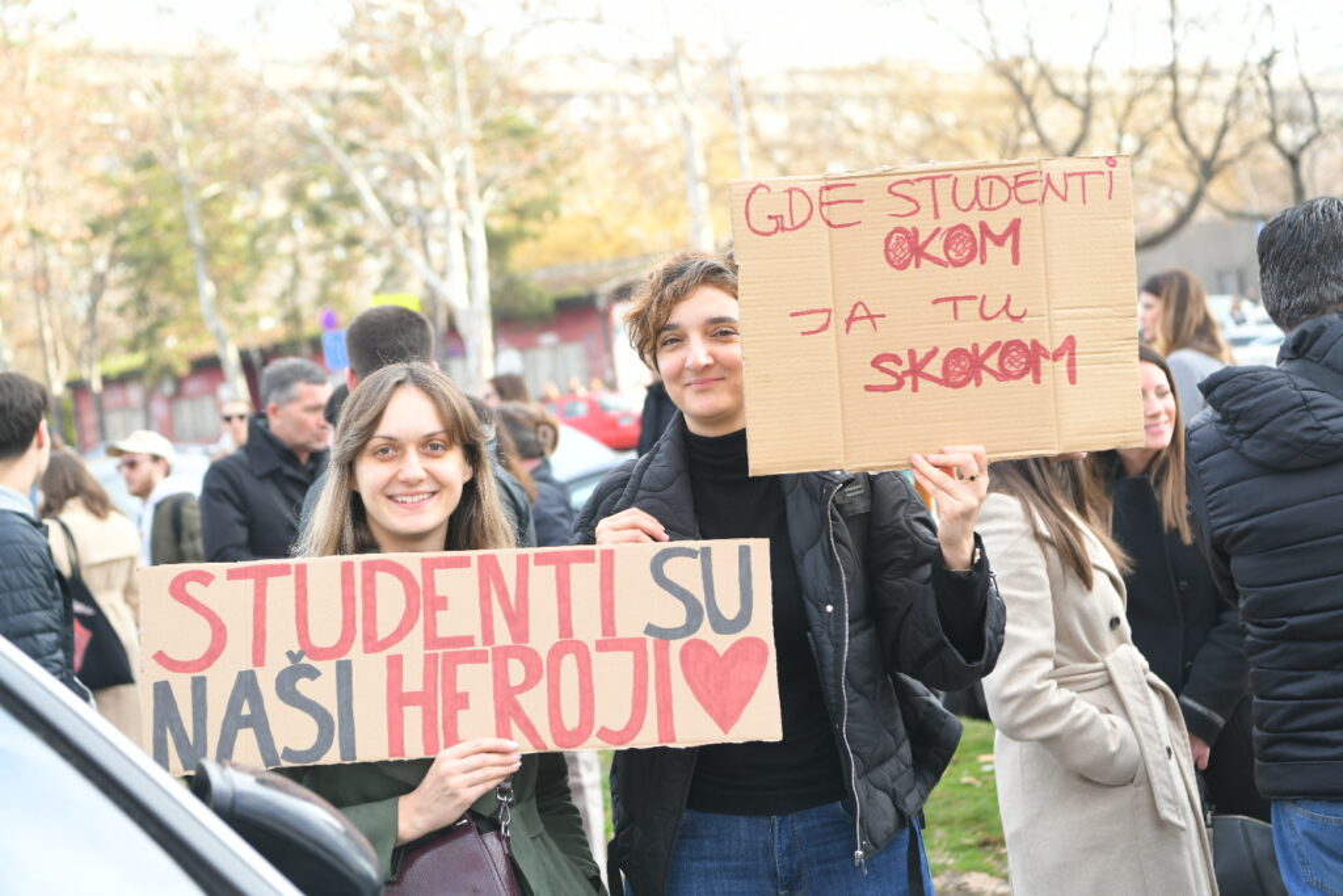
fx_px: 2238
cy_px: 448
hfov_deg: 33.4
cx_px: 672
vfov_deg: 22.6
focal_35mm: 60
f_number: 4
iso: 500
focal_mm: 60
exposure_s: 1/400
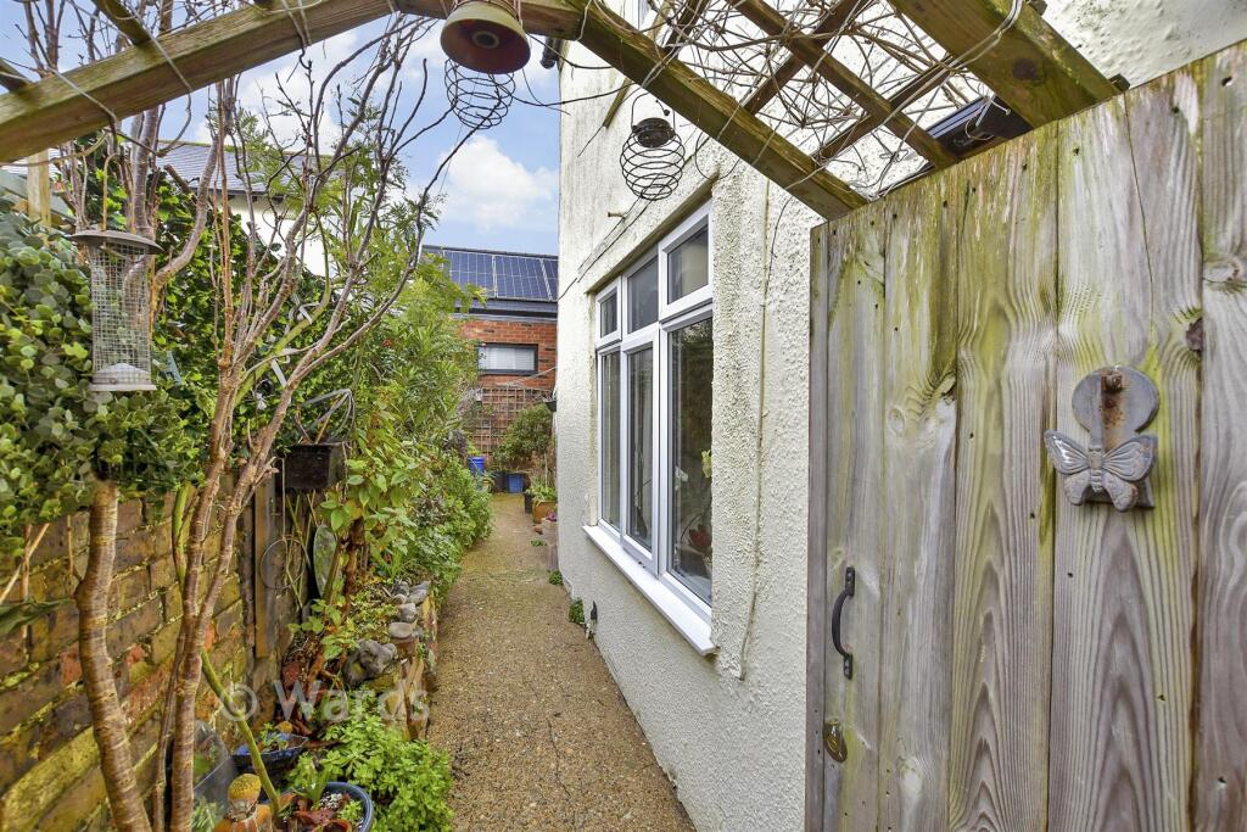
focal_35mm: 15
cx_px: 624
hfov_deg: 100.4
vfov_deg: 77.3
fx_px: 520
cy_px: 416
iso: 200
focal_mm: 10
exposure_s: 1/60
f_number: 8
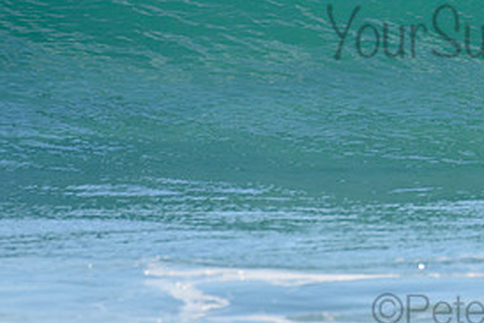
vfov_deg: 1.1
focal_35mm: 1298
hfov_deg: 1.6
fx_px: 17459
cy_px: -6
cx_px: 530
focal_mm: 500
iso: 280
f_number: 5.6
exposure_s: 1/3200
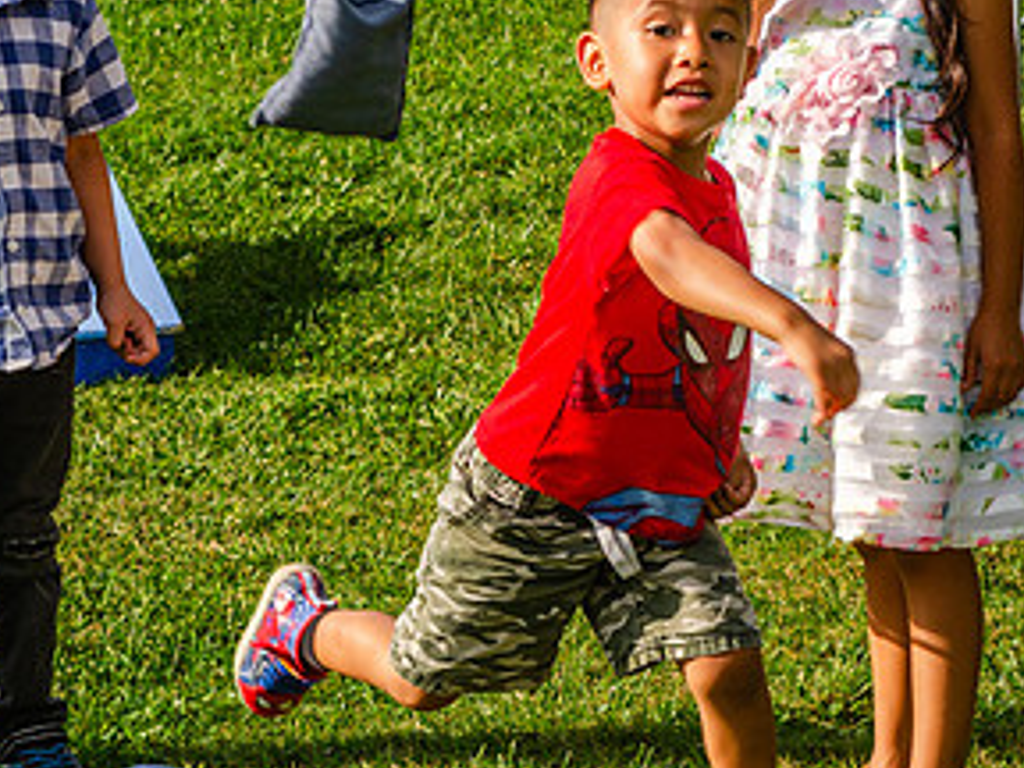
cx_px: 409
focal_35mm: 209
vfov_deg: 7.1
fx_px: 6183
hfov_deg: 9.5
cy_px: 217
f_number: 8
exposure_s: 1/250
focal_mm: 72
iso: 100
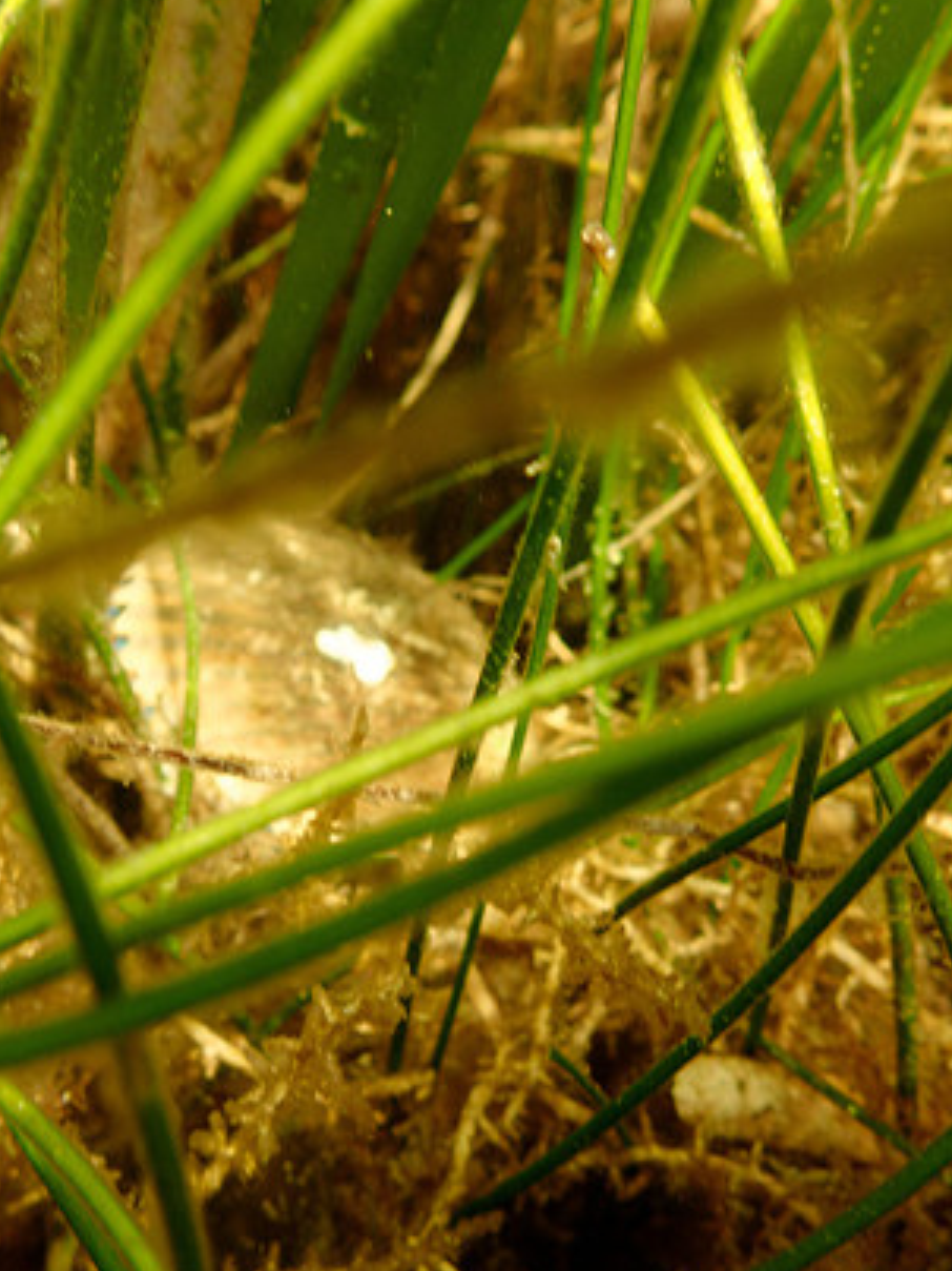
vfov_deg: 51.4
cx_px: 429
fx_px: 1321
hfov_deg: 39.6
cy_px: 610
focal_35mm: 36
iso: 100
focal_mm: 4.5
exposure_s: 1/100
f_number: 2.8
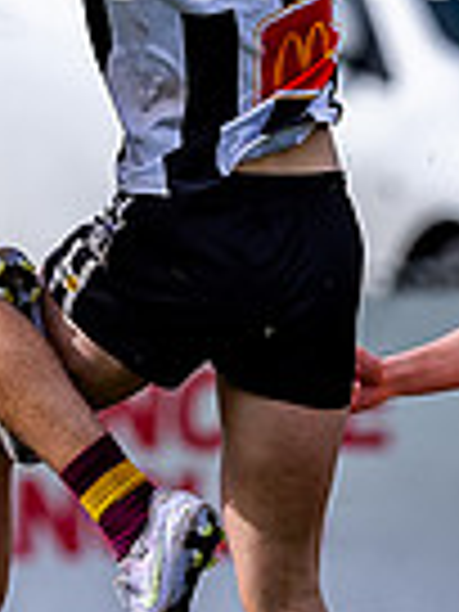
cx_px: 73
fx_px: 51713
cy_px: -205
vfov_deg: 0.7
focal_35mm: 2925
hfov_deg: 0.5
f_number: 4
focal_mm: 500
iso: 160
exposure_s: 1/1600
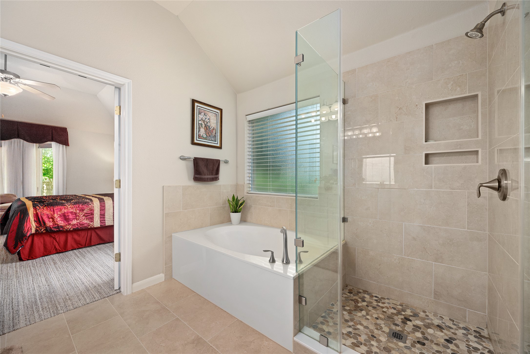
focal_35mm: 14
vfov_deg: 81.2
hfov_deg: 104.3
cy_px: 177
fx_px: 206
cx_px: 265
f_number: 8
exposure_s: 1/30
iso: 800
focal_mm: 14
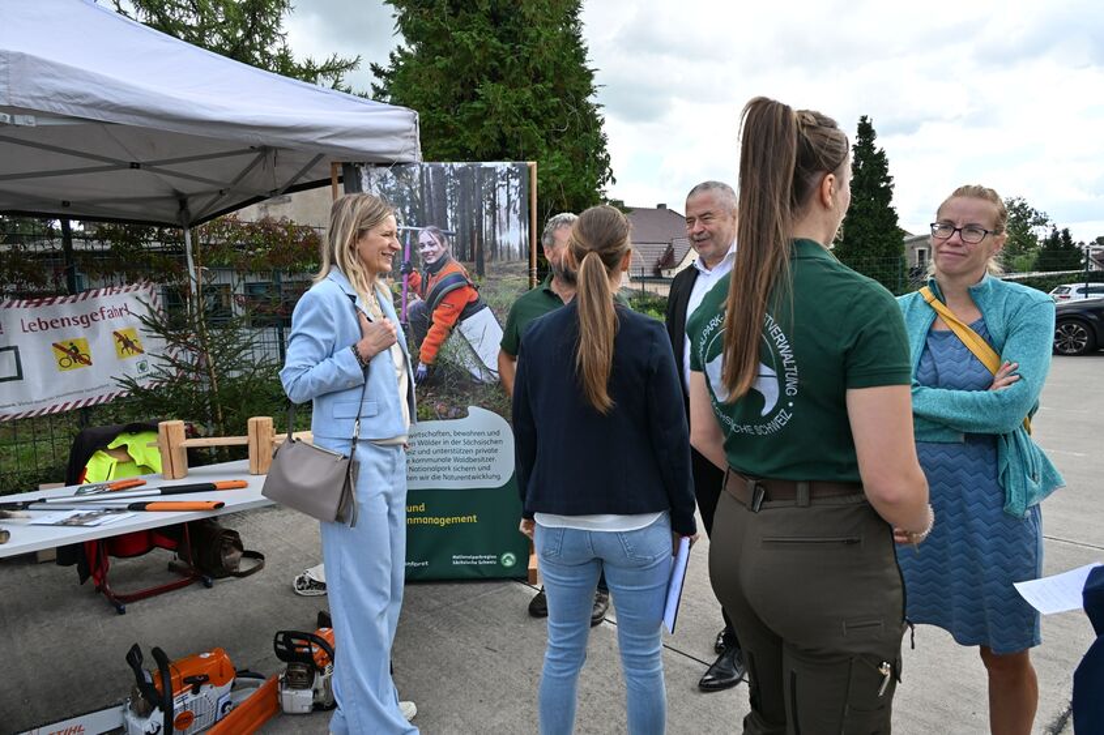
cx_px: 552
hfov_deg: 73.8
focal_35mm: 24
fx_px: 736
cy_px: 368
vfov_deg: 53.1
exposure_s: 1/250
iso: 280
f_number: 8
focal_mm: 24
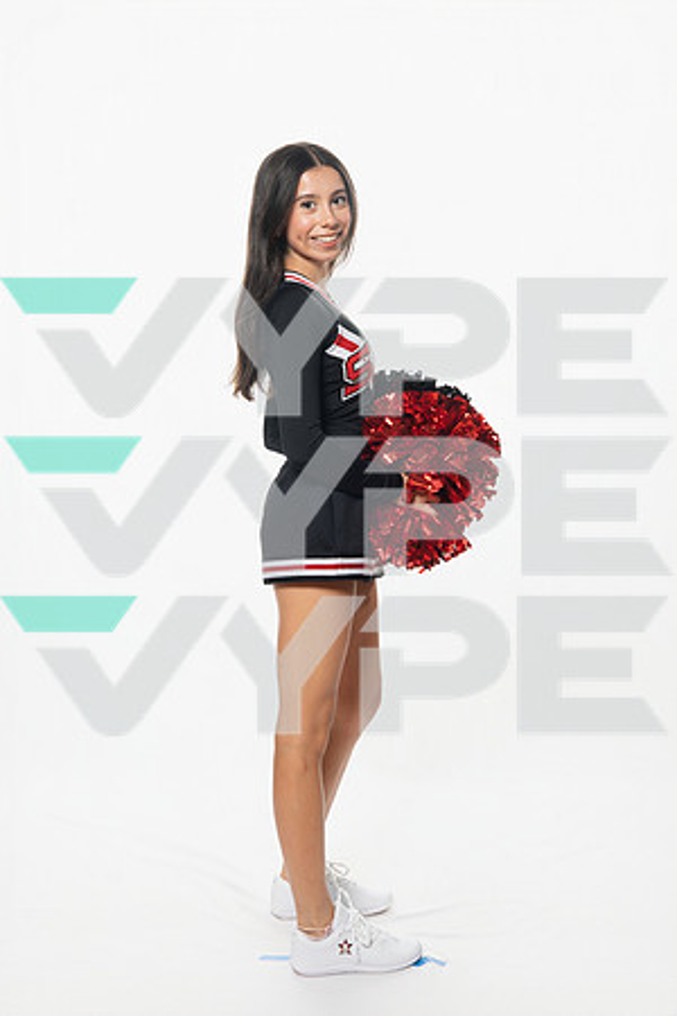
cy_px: 508
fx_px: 1464
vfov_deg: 38.3
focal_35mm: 52
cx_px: 338
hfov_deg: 26.0
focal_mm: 51.9
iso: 800
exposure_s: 1/125
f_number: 7.1
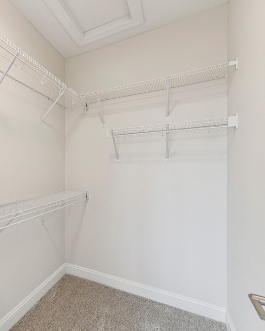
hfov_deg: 59.5
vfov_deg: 80.4
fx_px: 196
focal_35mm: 20
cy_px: 164
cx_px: 34
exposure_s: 1/60
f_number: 3.5
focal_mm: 14
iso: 200
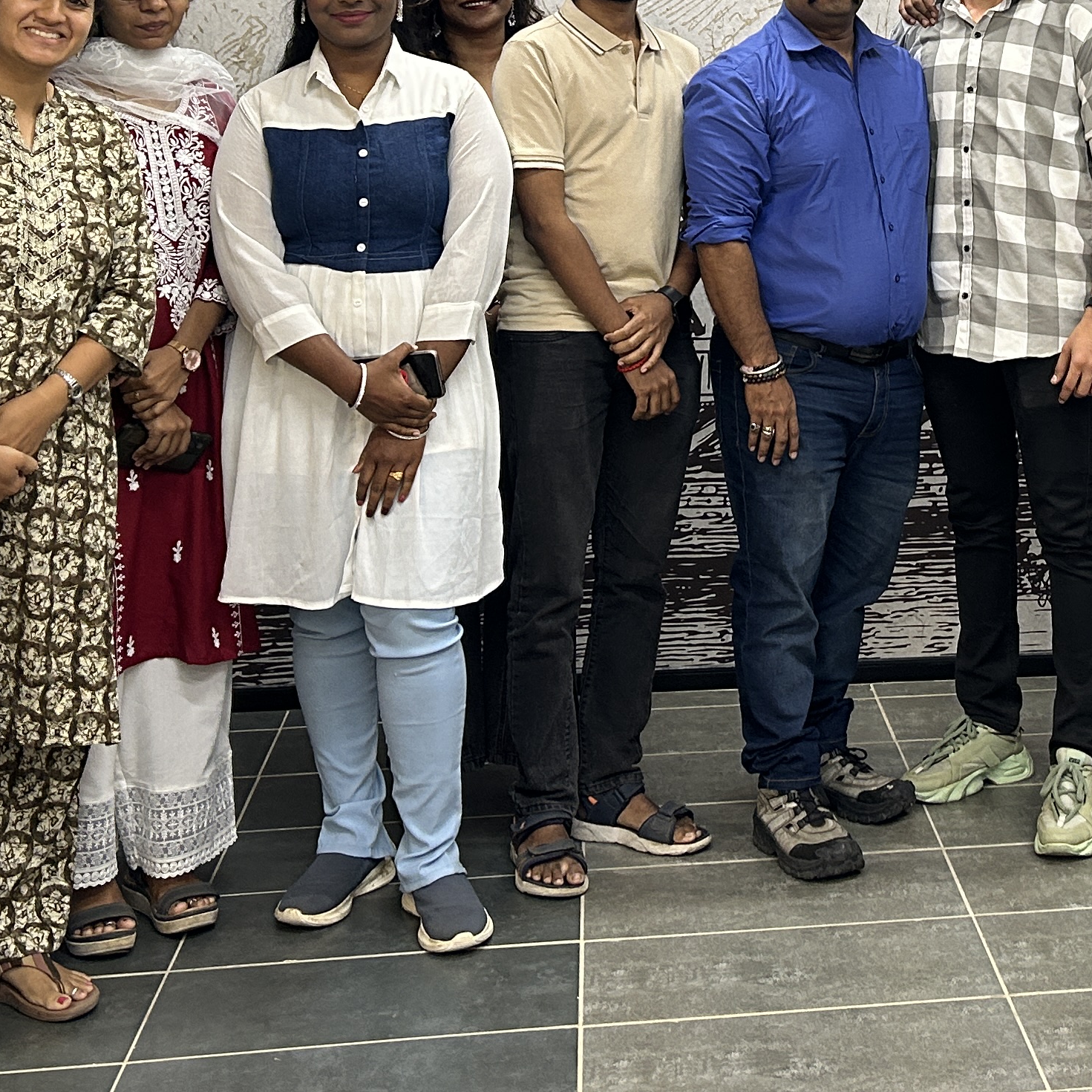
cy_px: 18
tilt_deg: -1.5
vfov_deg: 26.0
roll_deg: -1.0
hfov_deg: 26.5
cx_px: 959
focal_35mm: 63
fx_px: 2248
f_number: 1.5
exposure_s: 1/50
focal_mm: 5.7
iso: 125
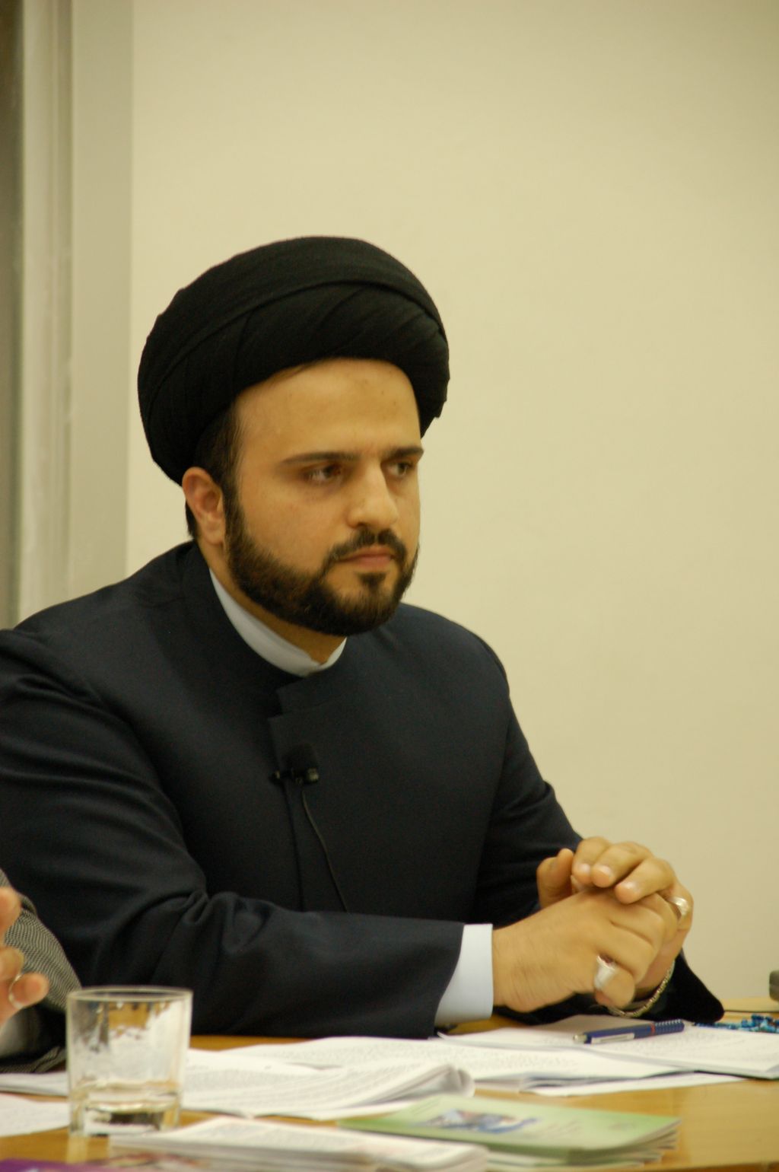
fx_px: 6096
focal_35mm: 188
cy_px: 586
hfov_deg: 7.3
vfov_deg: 11.0
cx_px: 390
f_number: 5.6
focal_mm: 125
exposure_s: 1/15
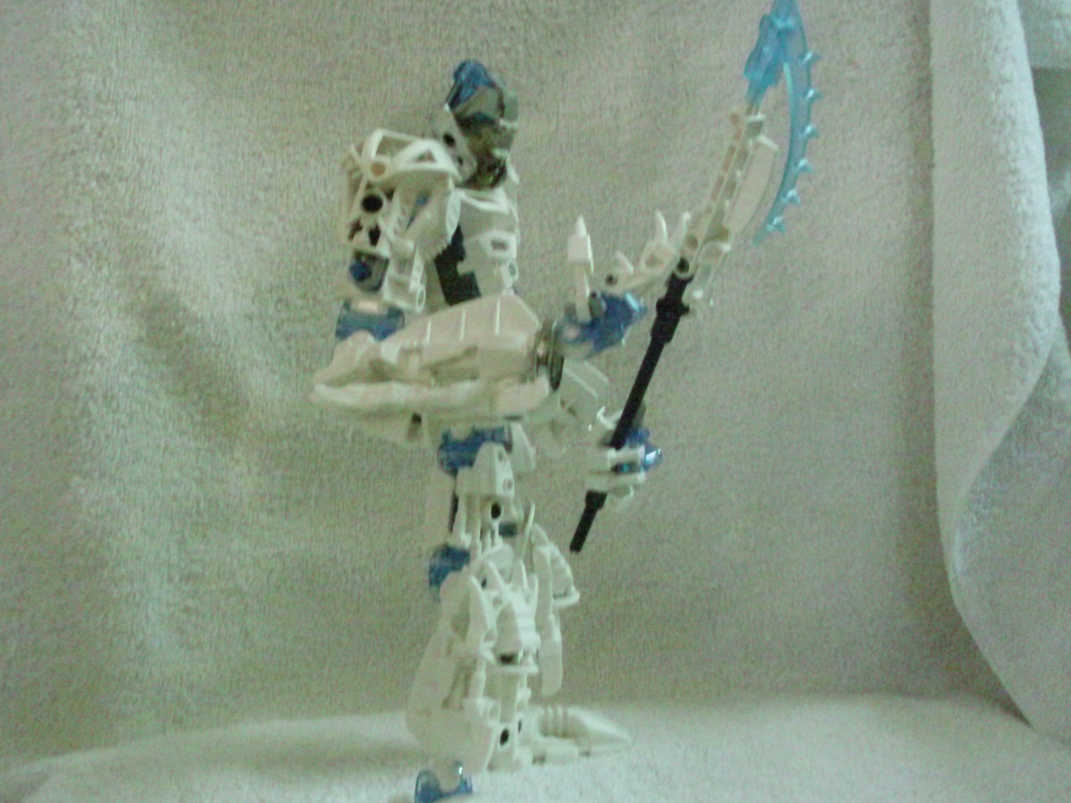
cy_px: 445
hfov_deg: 42.9
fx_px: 1361
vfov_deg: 32.8
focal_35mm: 44
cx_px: 493
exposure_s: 1/34
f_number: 3.1
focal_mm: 6.3
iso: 1600
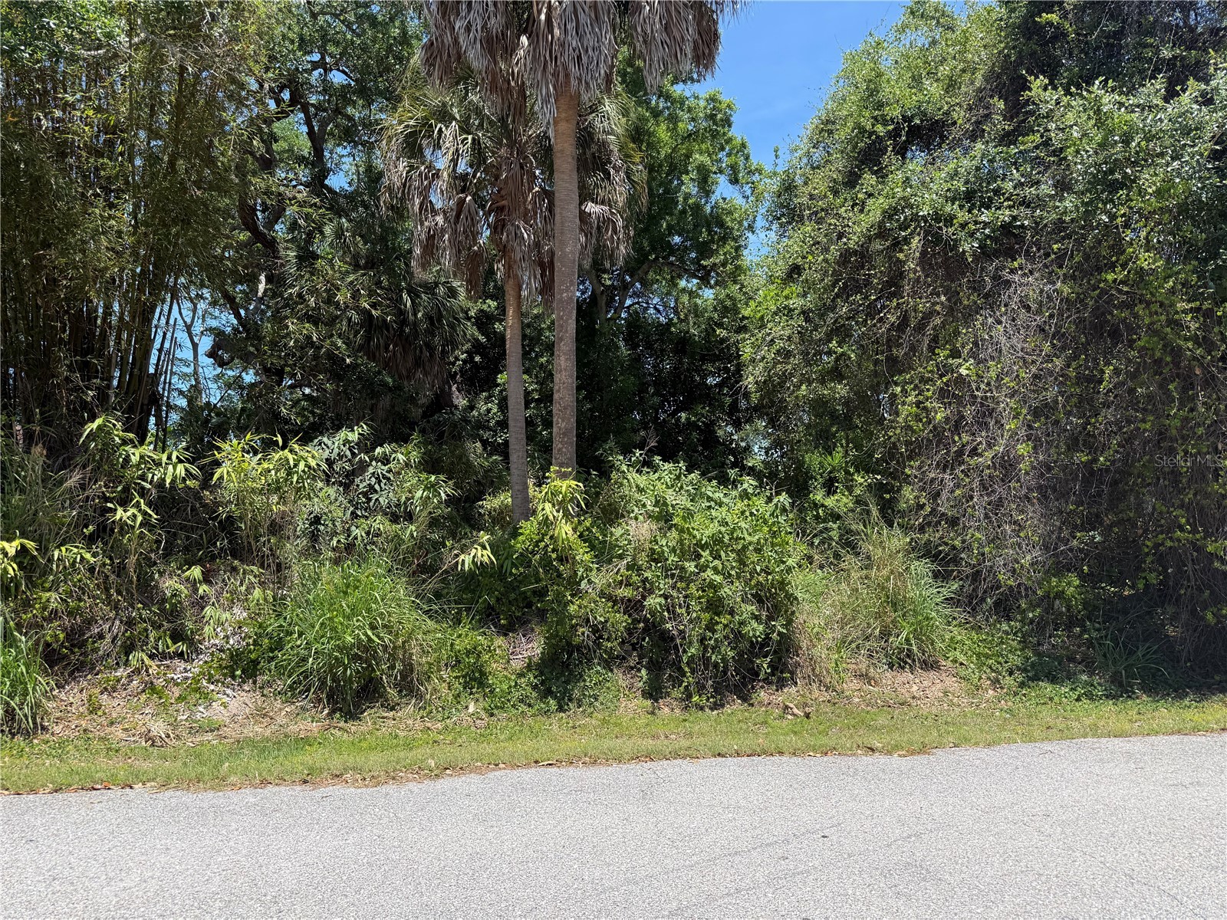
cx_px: 614
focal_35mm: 24
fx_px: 851
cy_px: 460
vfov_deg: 56.8
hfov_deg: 71.6
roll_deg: +0.2
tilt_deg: +1.8
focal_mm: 6.76
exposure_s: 1/2000
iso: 80
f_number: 1.78
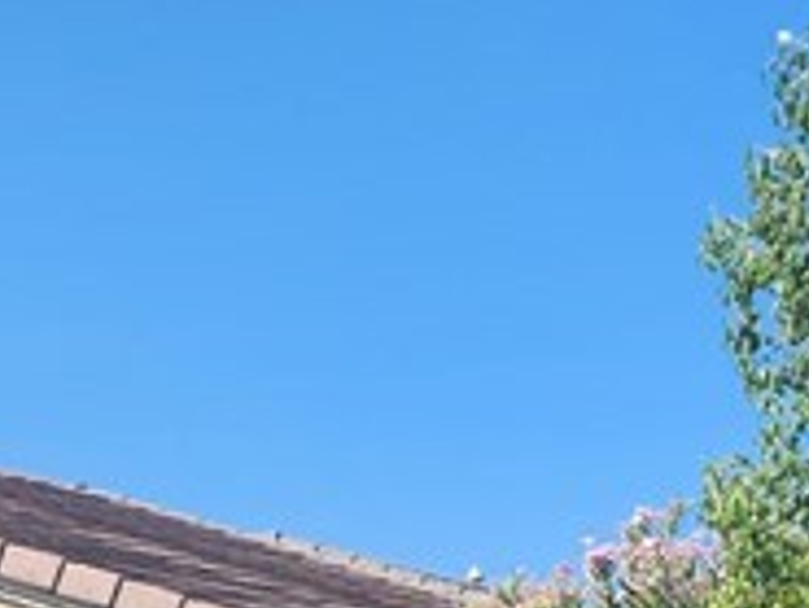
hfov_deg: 13.0
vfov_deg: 10.2
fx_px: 2970
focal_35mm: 127
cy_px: 1457
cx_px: -918
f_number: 1.8
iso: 25
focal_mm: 5.54
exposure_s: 1/1055
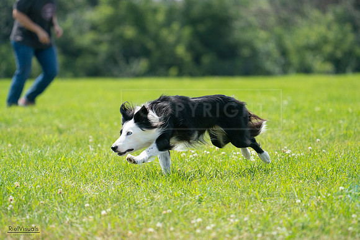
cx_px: 180
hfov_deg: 6.5
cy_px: 120
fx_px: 3151
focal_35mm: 315
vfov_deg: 4.4
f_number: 6.3
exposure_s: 1/4000
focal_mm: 315
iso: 1250
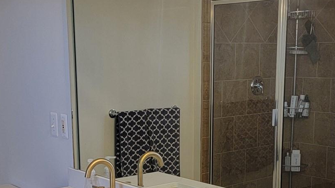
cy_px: 162
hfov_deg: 31.9
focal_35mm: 66
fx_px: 586
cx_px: 183
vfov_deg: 18.0
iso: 250
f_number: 1.8
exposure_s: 1/120
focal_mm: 6.7
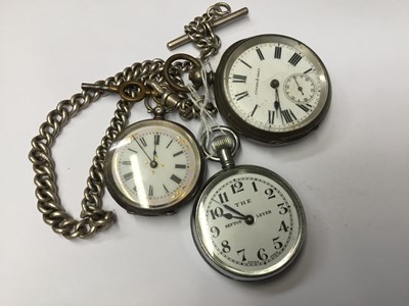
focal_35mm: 31
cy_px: 153
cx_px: 204
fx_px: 366
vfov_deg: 45.4
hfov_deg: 58.4
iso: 32
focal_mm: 3.3
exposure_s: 1/33
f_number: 2.4
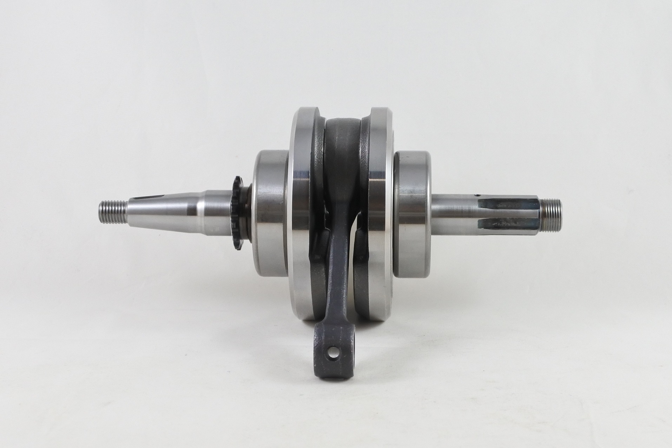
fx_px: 728
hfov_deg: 49.6
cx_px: 336
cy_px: 224
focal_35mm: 39
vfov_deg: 34.2
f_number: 4.2
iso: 400
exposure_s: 1/125
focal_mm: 14.7
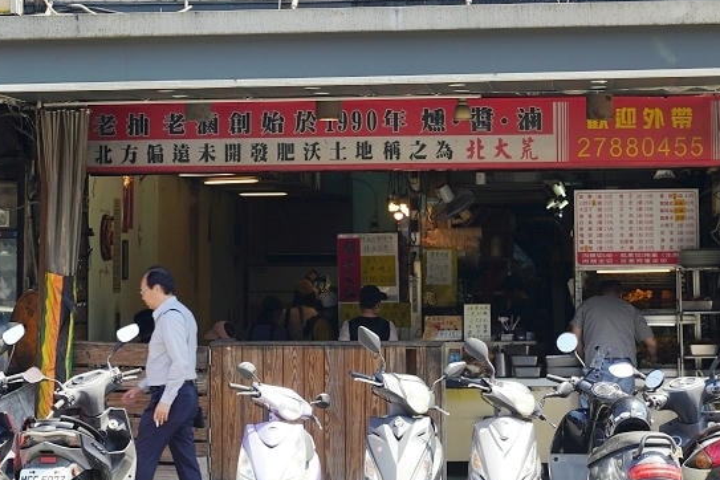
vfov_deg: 10.8
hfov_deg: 16.3
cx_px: 374
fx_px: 2520
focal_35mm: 126
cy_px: 65
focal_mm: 57
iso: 100
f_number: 5
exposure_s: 1/80
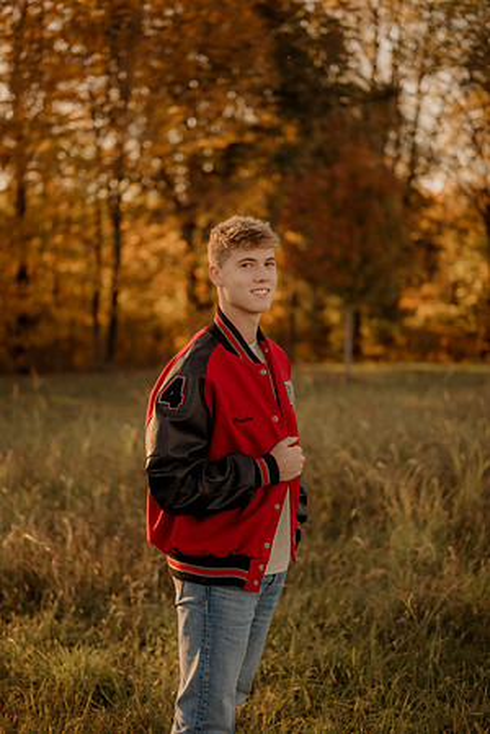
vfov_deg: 39.6
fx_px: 1021
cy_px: 367
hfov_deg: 27.0
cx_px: 245
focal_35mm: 50
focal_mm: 50
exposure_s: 1/1000
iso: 250
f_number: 1.8
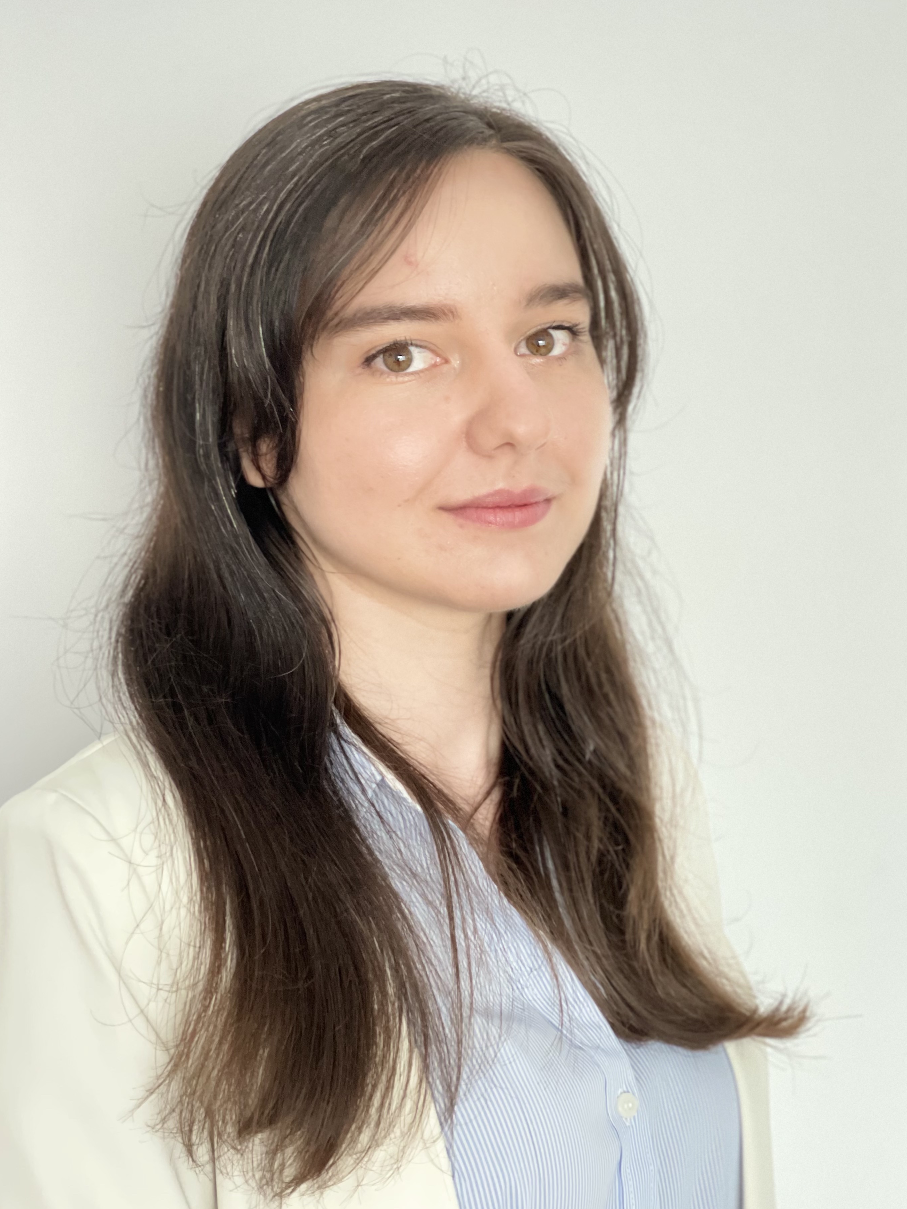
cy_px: 543
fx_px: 2026
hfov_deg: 25.2
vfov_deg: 33.2
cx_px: 488
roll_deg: -2.4
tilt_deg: -1.2
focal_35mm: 58
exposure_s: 1/37
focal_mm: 6
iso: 500
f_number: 2
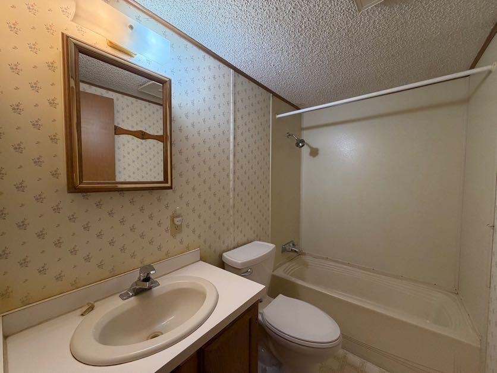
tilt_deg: -2.0
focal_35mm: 14
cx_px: 248
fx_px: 201
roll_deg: +0.1
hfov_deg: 102.1
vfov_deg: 85.7
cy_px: 186
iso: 200
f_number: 2.2
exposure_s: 1/60
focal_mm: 2.22
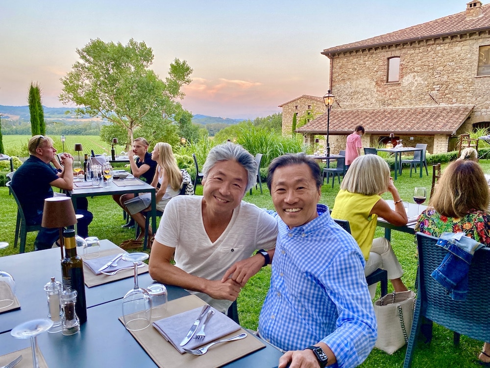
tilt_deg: -8.0
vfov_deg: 53.1
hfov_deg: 67.3
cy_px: 184
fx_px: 368
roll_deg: -0.5
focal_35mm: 26
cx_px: 245
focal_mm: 4.25
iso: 32
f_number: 1.8
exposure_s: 1/122
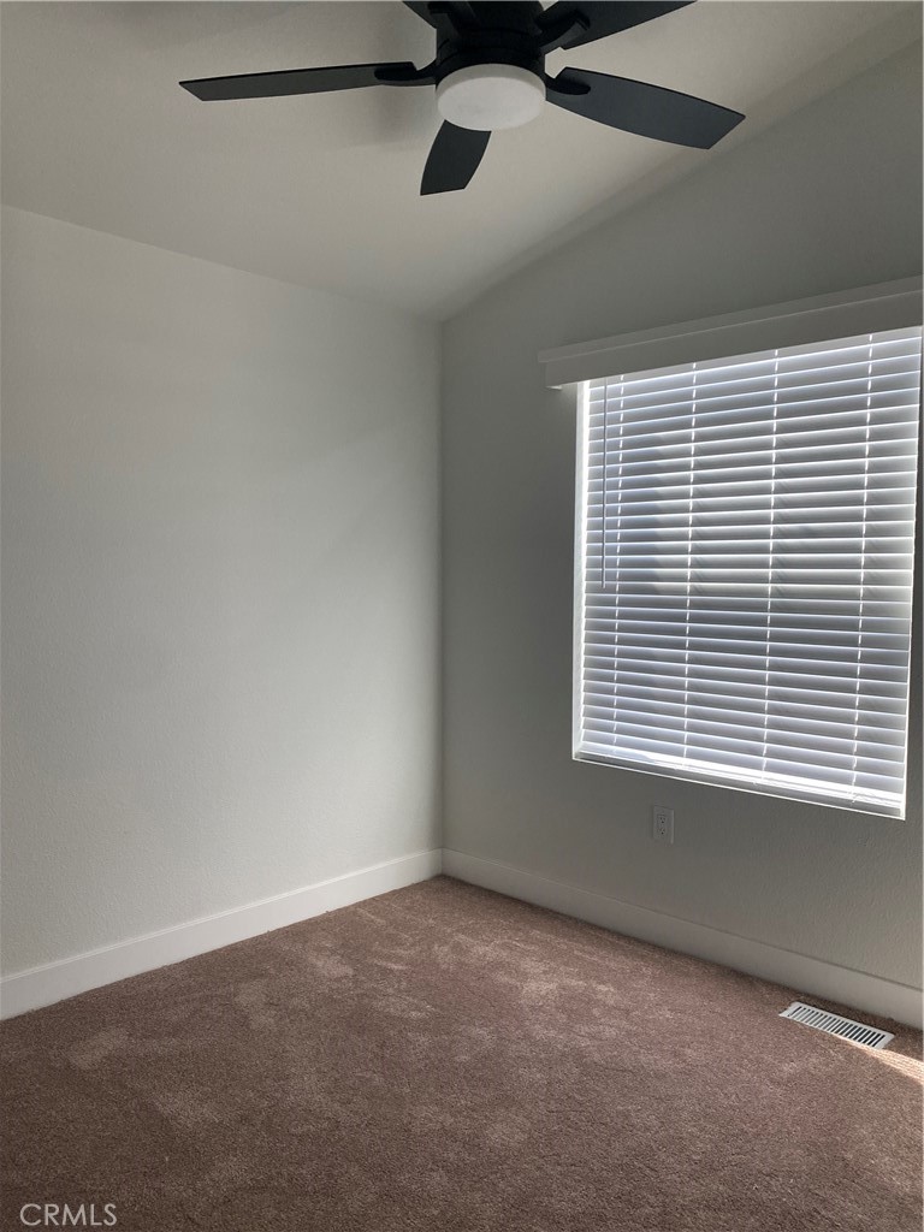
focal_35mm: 26
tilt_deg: -4.2
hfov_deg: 53.1
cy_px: 616
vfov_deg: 67.3
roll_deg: +0.0
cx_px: 462
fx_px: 925
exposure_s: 1/104
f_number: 1.8
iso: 125
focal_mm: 4.25
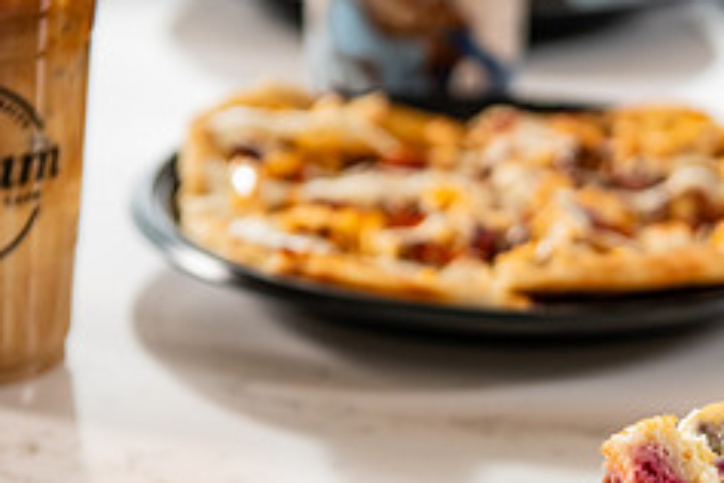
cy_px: 549
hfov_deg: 13.3
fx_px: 3057
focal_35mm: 152
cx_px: 730
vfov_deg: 8.9
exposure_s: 1/200
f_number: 4
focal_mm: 62
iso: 500
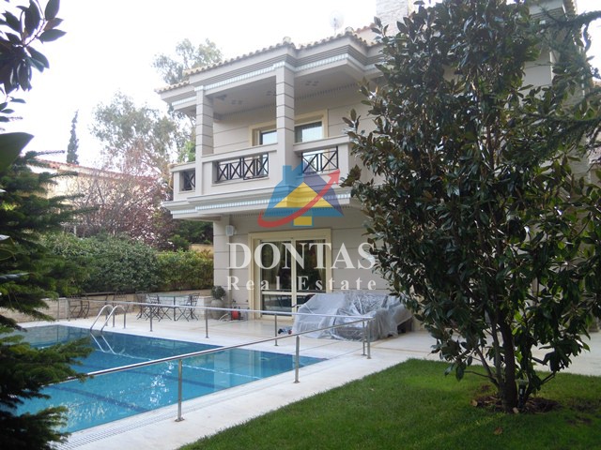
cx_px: 300
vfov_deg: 49.7
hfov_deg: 63.4
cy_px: 225
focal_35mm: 28
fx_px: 486
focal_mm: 5
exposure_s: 1/125
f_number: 2.7
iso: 100
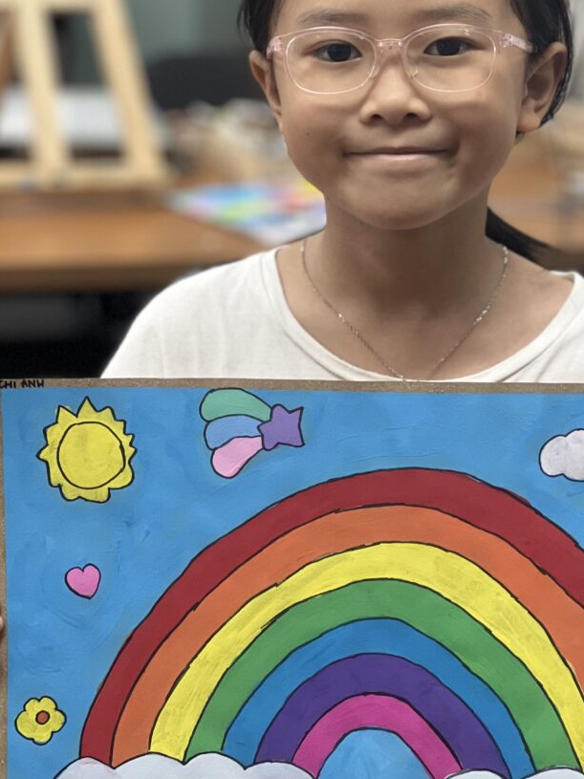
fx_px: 2835
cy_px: 433
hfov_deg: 11.7
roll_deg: -3.2
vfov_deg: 15.6
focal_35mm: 126
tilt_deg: -14.1
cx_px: 400
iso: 250
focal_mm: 9
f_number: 2.8
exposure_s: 1/100
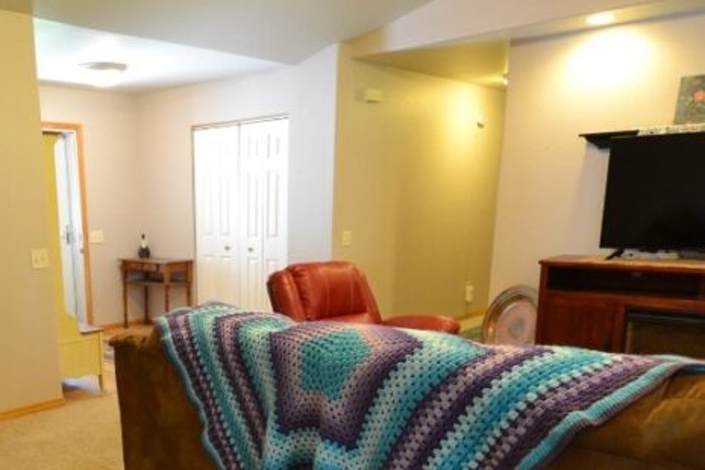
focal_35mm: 33
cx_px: 211
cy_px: 359
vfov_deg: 38.8
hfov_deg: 55.5
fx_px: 646
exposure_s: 1/60
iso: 1800
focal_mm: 10
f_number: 3.5
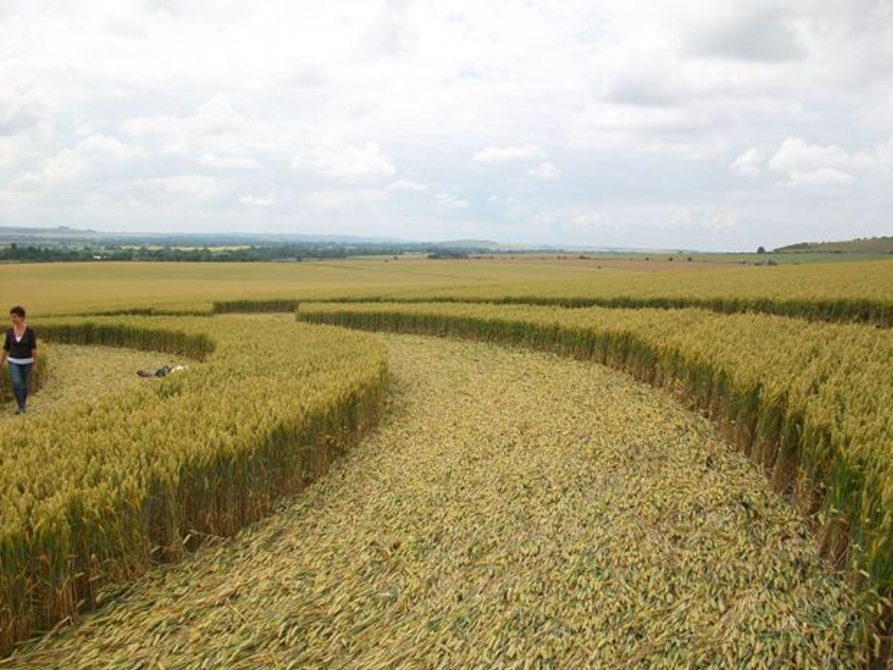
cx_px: 446
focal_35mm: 32
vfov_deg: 44.2
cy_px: 335
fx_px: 826
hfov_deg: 56.8
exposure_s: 1/320
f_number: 5.5
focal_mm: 5.7
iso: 64
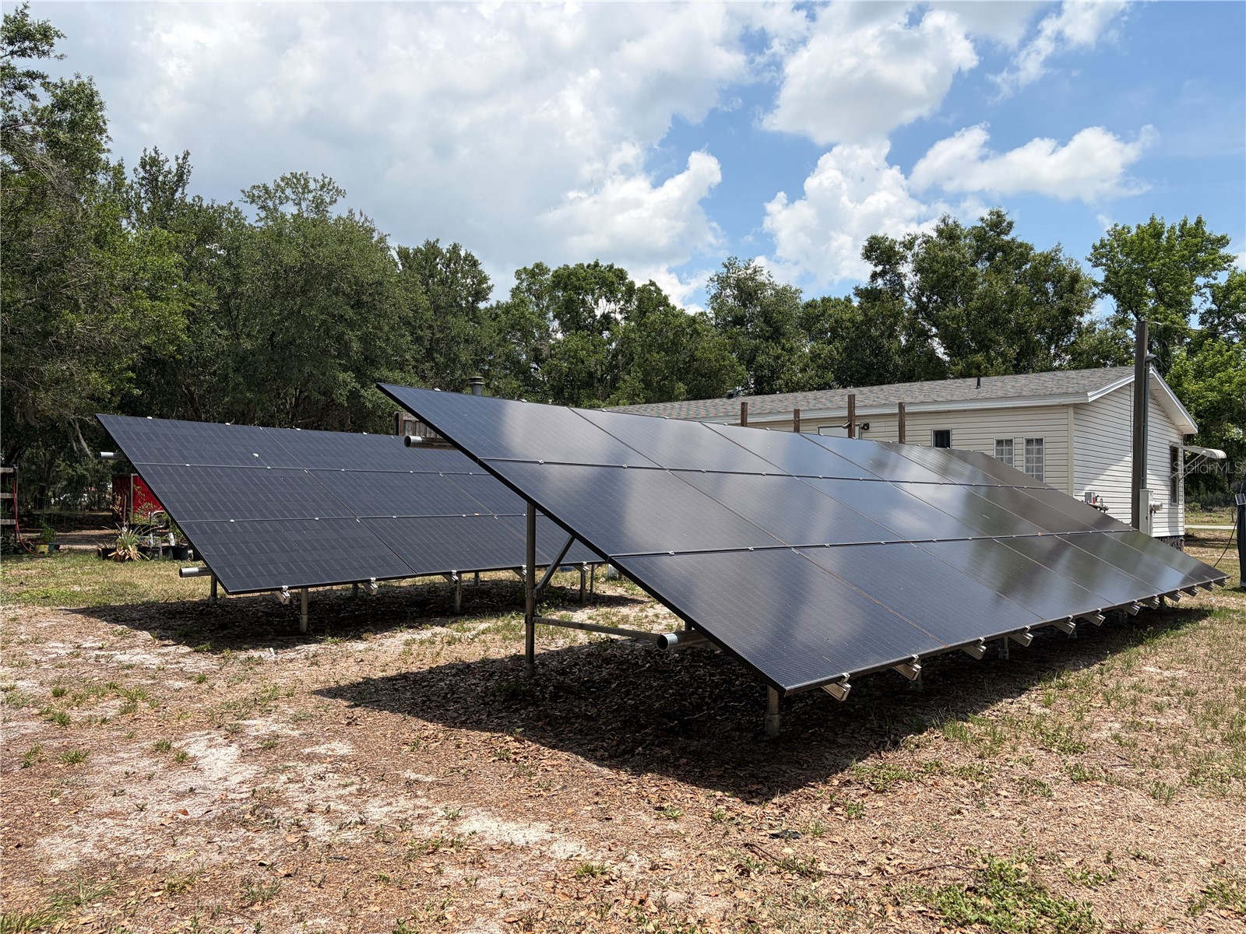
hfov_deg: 67.3
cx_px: 623
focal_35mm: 26
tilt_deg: +3.0
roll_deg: -0.1
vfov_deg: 53.1
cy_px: 467
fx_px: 936
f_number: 1.6
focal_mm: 5.96
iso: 50
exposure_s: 1/4065
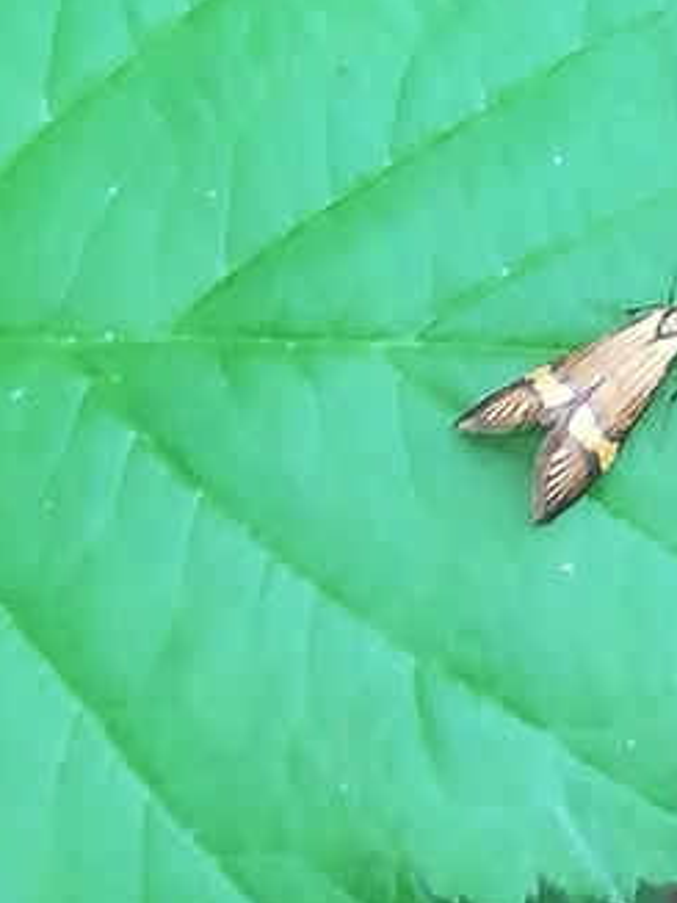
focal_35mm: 192
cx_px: 613
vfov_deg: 10.3
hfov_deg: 7.7
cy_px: 99
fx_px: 5010
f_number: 2.2
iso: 100
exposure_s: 1/33.3
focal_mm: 3.83
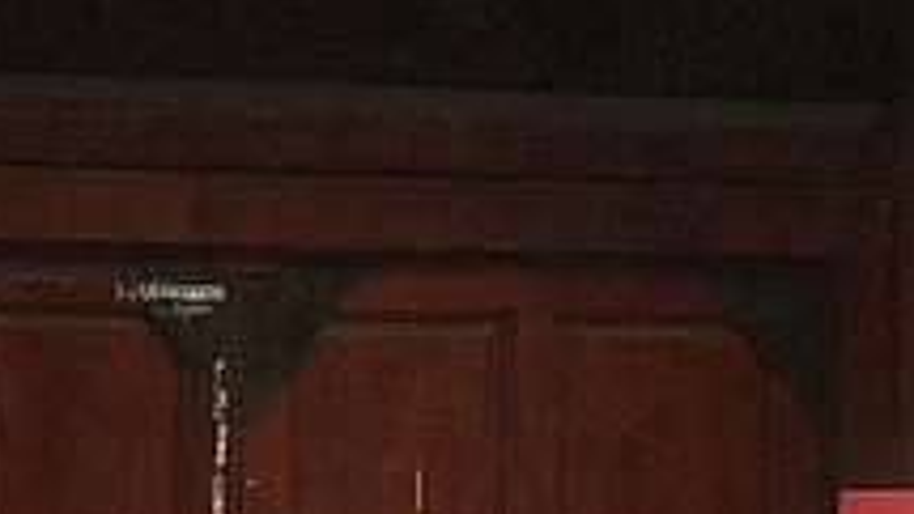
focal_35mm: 518
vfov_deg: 2.3
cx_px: 1199
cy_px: -537
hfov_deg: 4.2
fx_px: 12556
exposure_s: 1/800
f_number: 4
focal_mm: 55
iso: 400
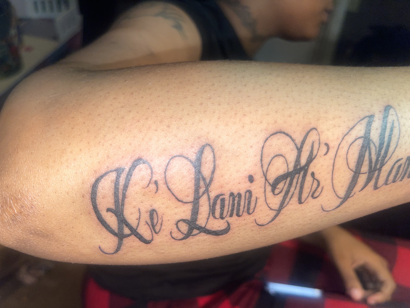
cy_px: 154
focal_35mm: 25
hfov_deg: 69.4
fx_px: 296
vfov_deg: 54.9
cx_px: 205
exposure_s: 1/59
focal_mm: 5.1
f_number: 1.6
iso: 32
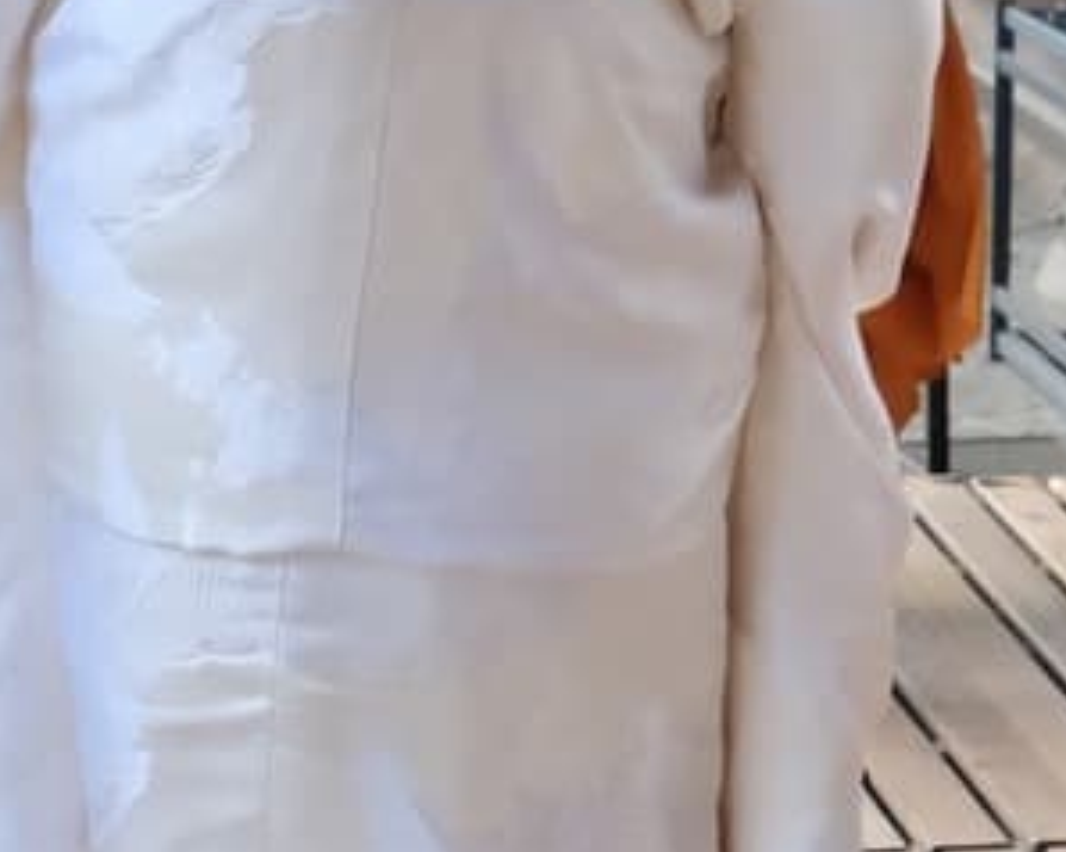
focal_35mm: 177
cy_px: 236
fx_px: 5581
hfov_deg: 10.8
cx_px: 75
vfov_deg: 8.7
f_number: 5.6
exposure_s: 1/250
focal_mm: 26.2
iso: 1600
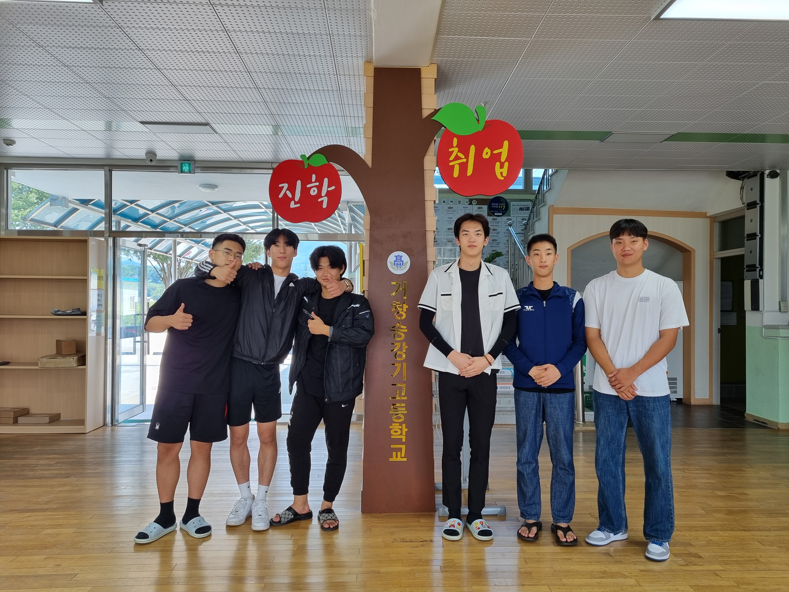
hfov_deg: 67.3
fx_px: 593
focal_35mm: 26
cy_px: 296
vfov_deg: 53.1
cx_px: 394
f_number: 1.8
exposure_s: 1/120
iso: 50
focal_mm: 5.4
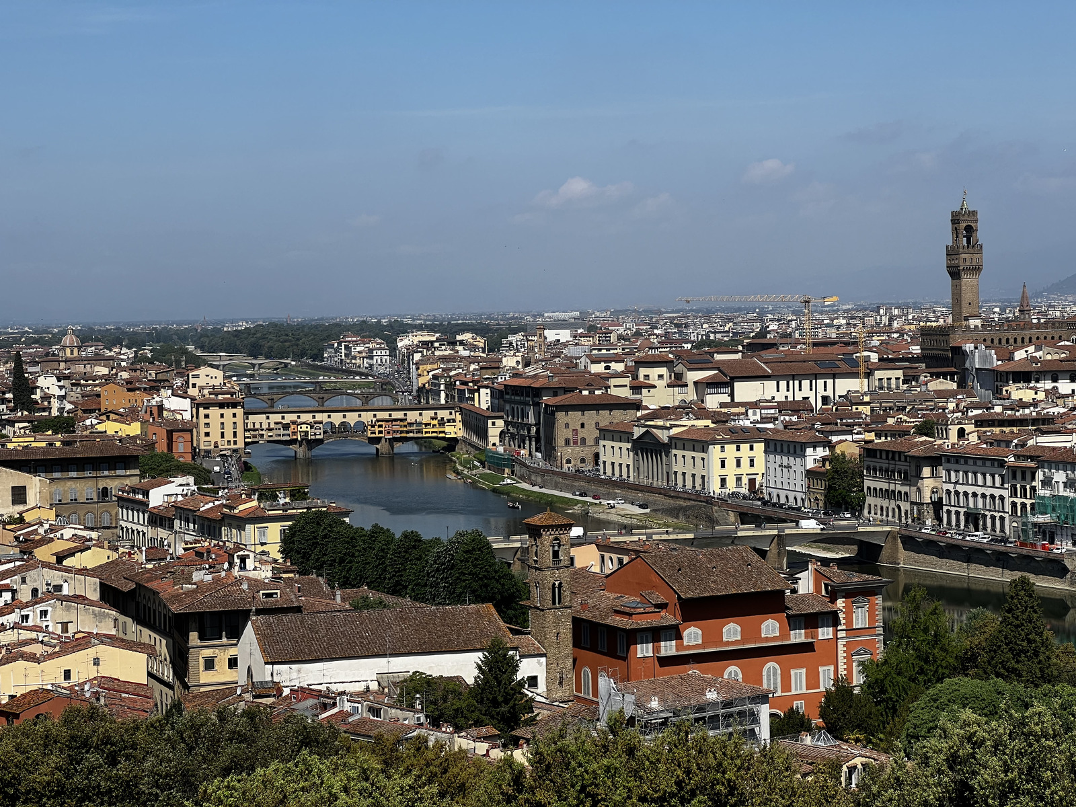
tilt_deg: -1.9
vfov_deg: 19.1
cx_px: 538
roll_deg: +1.5
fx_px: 2393
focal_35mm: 77
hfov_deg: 25.3
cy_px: 404
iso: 32
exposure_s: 1/1193
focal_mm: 9
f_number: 2.8
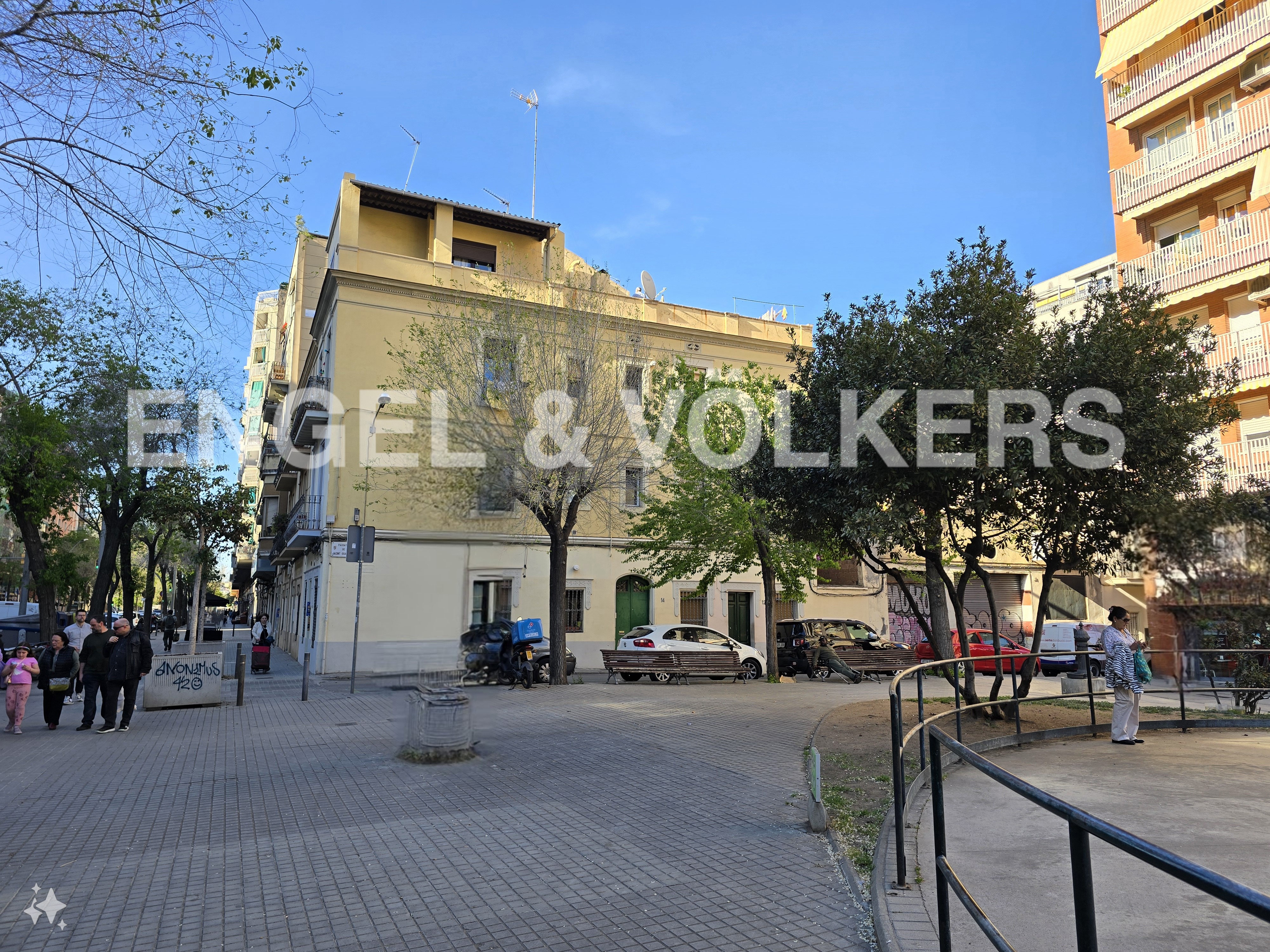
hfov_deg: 73.9
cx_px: 635
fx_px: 844
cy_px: 476
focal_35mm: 23
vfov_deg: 58.9
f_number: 1.7
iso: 12
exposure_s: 1/370
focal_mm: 6.3
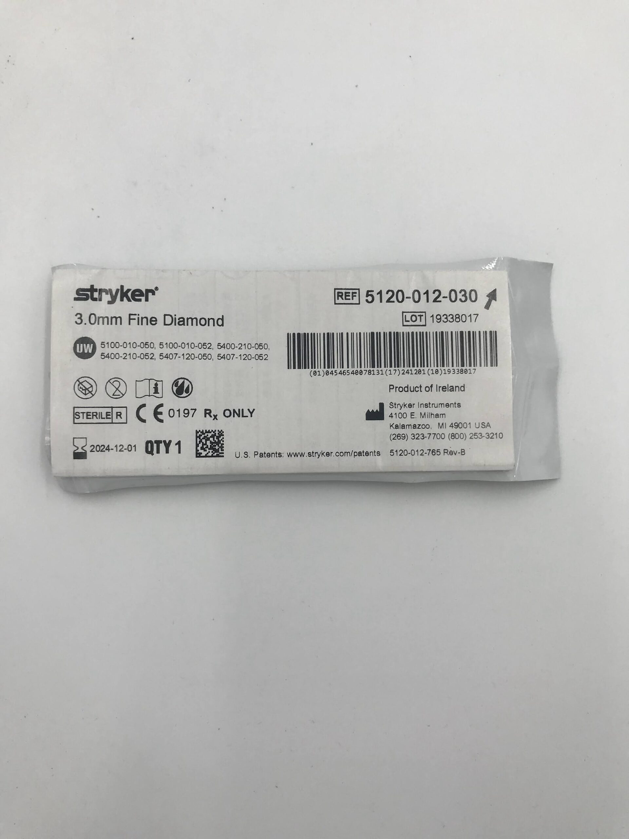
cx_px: 314
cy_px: 420
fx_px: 678
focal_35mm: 28
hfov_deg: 49.7
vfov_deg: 63.4
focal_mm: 3.99
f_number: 1.8
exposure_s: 1/301
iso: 20
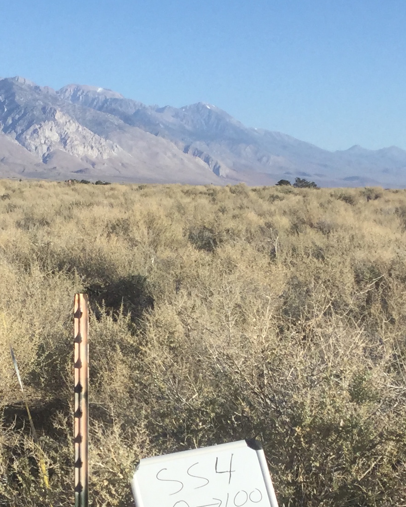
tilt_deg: -11.0
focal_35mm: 90
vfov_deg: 20.9
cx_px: 80
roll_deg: +0.3
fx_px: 1351
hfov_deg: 17.0
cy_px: 428
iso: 25
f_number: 2.4
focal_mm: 3.3
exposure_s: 1/1101
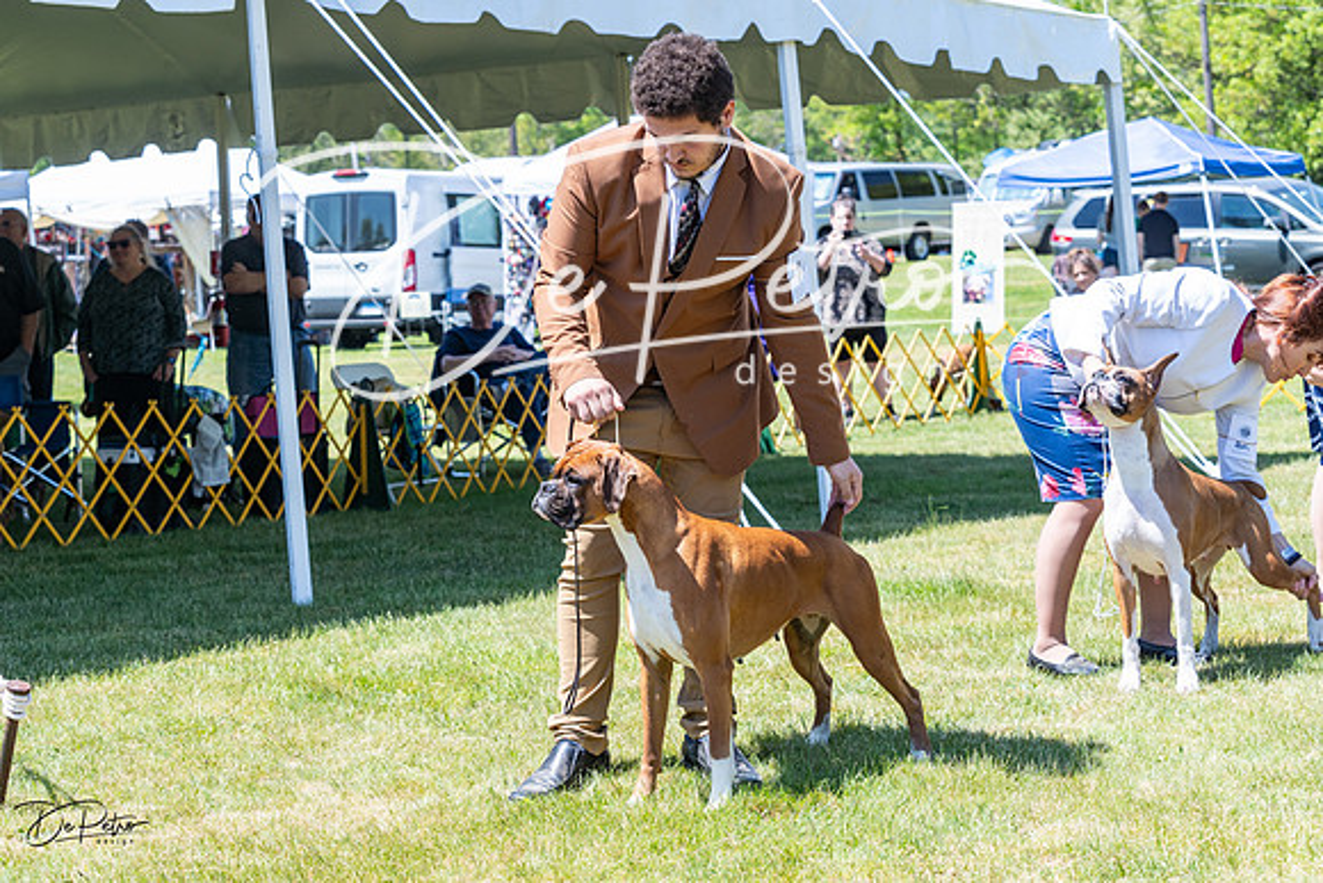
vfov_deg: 19.5
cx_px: 662
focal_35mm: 70
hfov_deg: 28.8
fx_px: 2573
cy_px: 442
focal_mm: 70
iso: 400
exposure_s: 1/640
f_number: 6.3
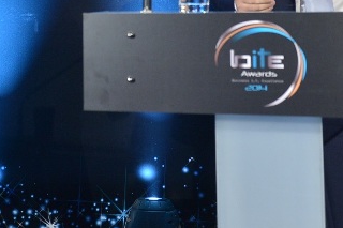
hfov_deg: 25.3
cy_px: -55
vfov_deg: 16.3
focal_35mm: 80
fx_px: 762
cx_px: 131
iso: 2500
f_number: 4
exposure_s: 1/160
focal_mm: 32
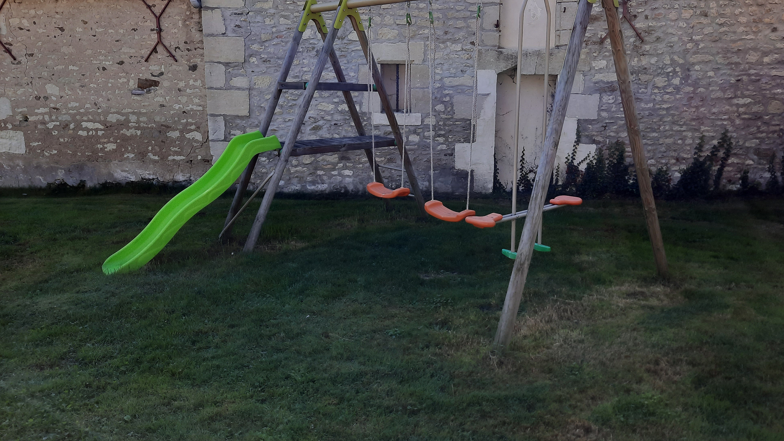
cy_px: 164
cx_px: 402
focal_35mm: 28
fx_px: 582
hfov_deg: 67.9
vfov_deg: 41.2
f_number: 2
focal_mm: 4.6
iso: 32
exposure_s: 1/184
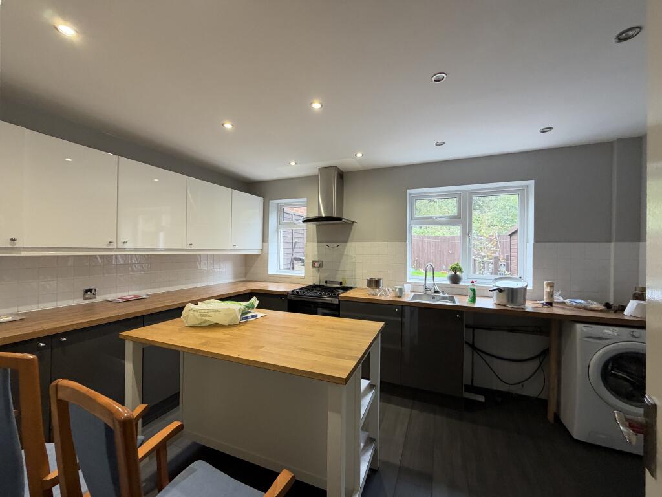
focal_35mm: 14
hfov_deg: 102.1
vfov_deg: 85.7
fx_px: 268
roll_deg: -0.8
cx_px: 331
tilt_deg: +0.2
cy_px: 248
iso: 320
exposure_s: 1/112
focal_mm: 2.22
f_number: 2.2
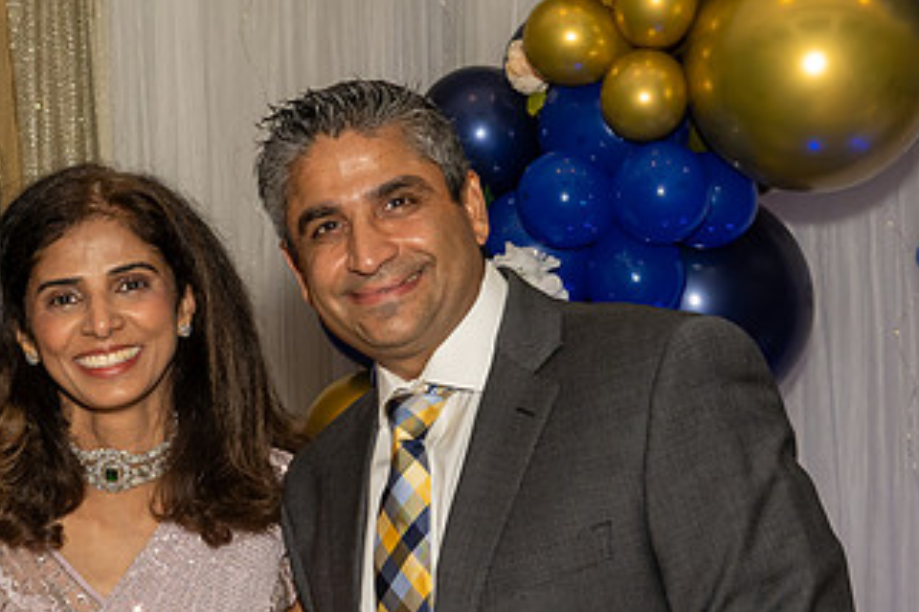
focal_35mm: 119
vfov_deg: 11.4
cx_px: 208
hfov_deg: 17.1
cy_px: 549
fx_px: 3036
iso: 800
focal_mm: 38
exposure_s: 1/250
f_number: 7.1
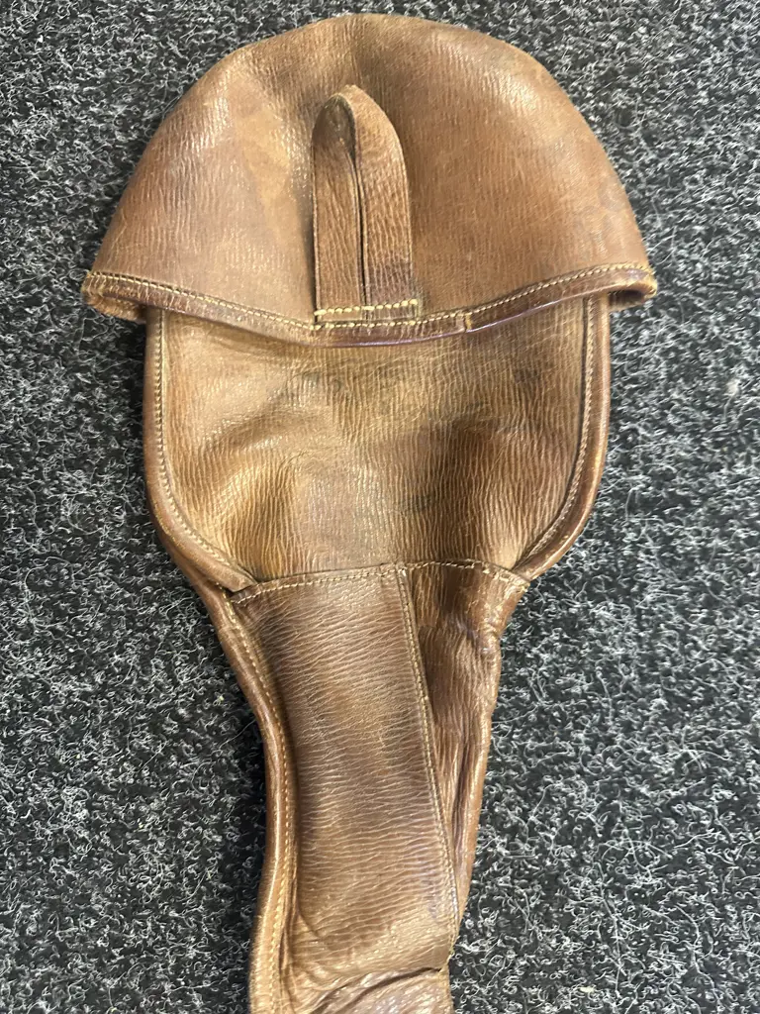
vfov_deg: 71.6
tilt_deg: -82.2
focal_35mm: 24
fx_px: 703
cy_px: 507
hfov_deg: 56.8
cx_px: 380
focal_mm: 6.86
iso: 500
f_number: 1.78
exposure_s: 1/50
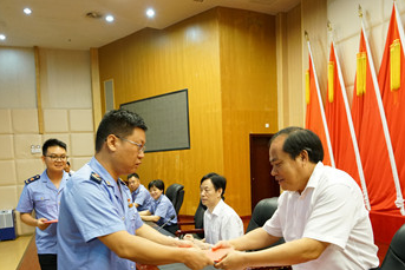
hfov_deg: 65.3
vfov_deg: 45.1
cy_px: 197
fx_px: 315
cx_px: 179
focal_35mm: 28
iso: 2500
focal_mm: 16
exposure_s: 1/60
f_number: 5
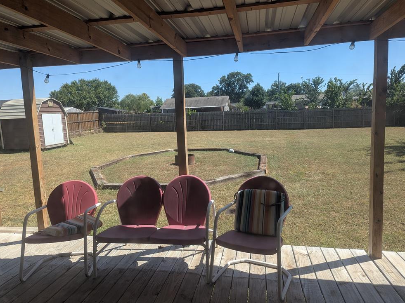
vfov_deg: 54.8
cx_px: 207
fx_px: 292
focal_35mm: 25
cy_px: 152
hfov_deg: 69.4
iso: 45
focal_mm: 6.81
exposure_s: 1/1272
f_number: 1.85
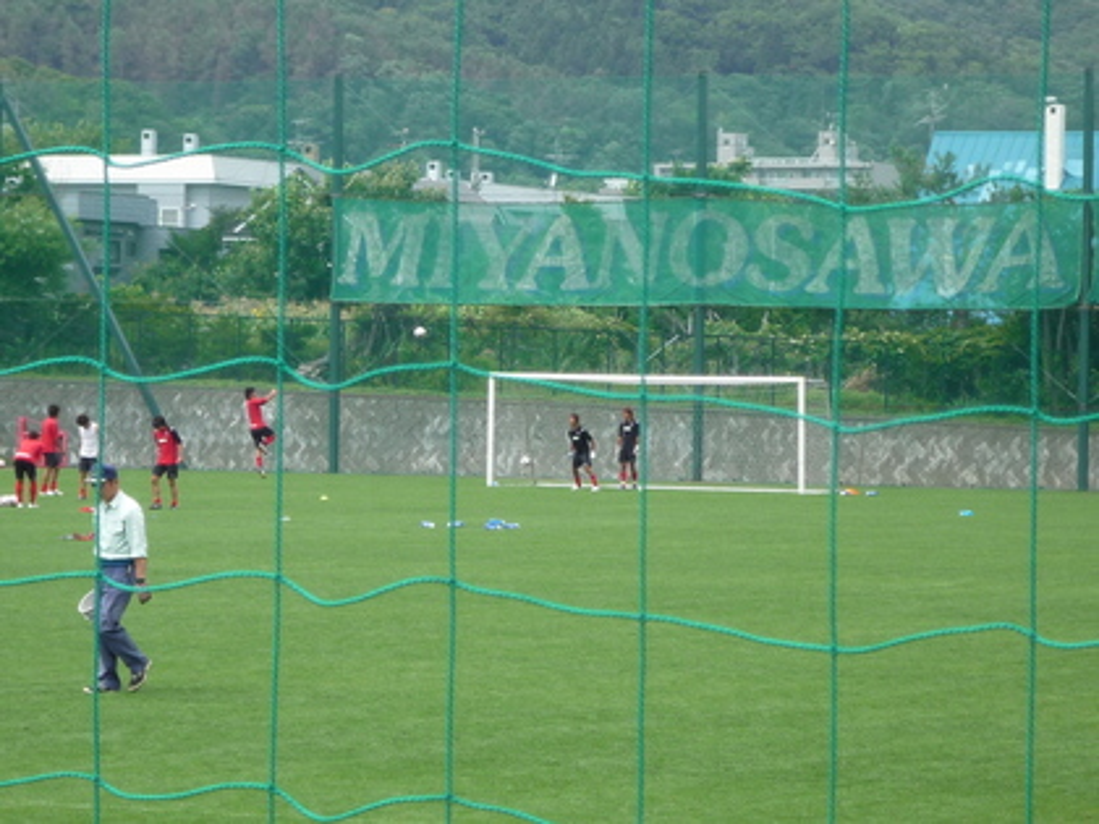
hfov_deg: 11.0
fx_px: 5715
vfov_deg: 8.2
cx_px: 550
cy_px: 412
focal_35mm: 180
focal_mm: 17.6
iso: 100
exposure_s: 1/200
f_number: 5.6
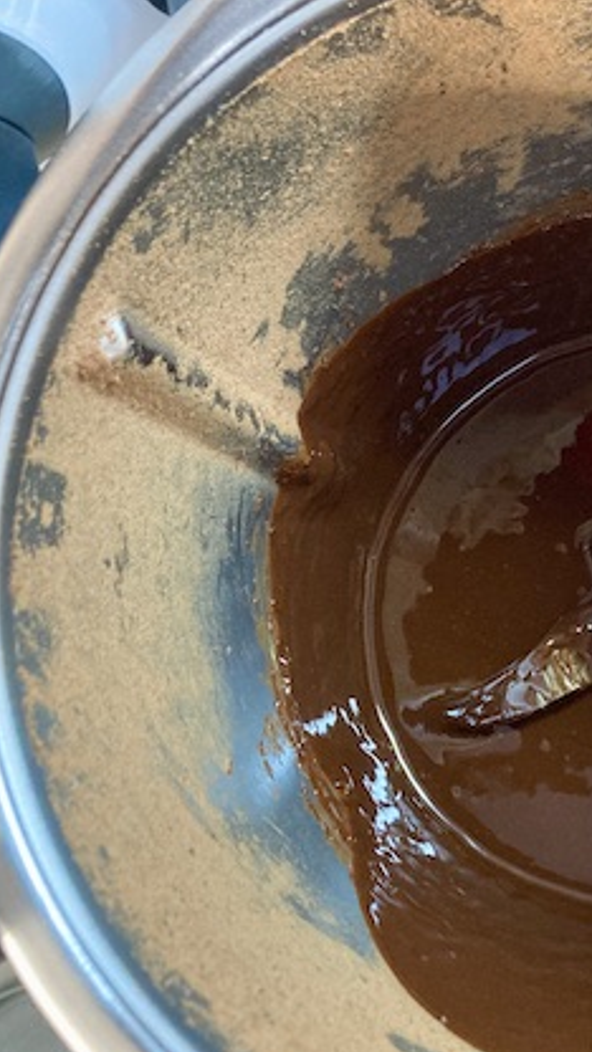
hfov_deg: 25.2
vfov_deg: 46.4
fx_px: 1228
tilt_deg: -83.1
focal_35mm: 44
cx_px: 648
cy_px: 566
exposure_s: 1/33
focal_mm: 3.99
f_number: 1.8
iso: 320
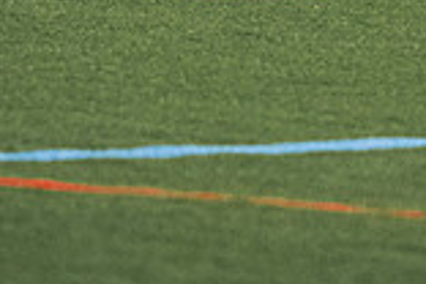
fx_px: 12554
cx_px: 377
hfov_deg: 1.9
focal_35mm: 1061
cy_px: -117
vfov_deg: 1.3
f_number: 2.8
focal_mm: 190
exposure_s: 1/500
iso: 6400
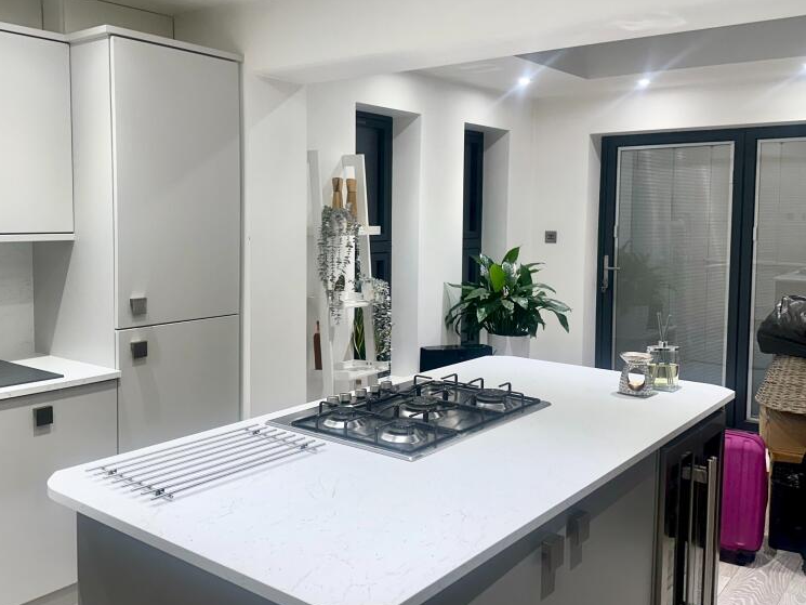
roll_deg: +0.5
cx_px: 357
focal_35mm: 33
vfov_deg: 42.9
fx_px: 768
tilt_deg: -3.3
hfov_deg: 55.2
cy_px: 273
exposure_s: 1/100
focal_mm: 6.86
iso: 100
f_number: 1.78
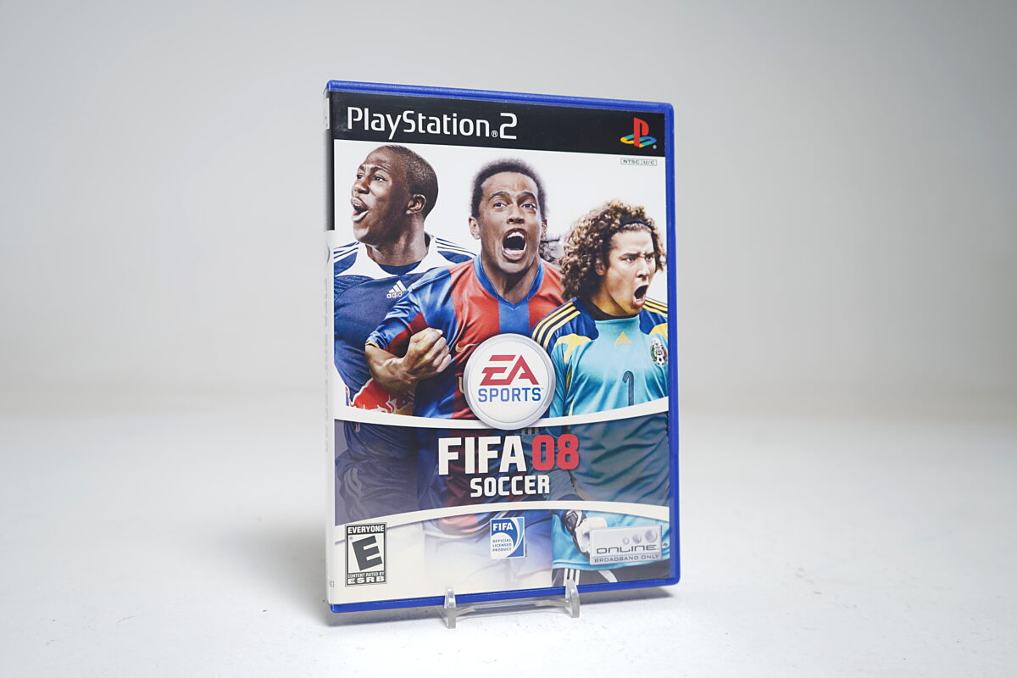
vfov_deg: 41.1
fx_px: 904
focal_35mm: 32
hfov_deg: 58.7
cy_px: 339
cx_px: 508
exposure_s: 1/6
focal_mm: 32
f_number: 5
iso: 64
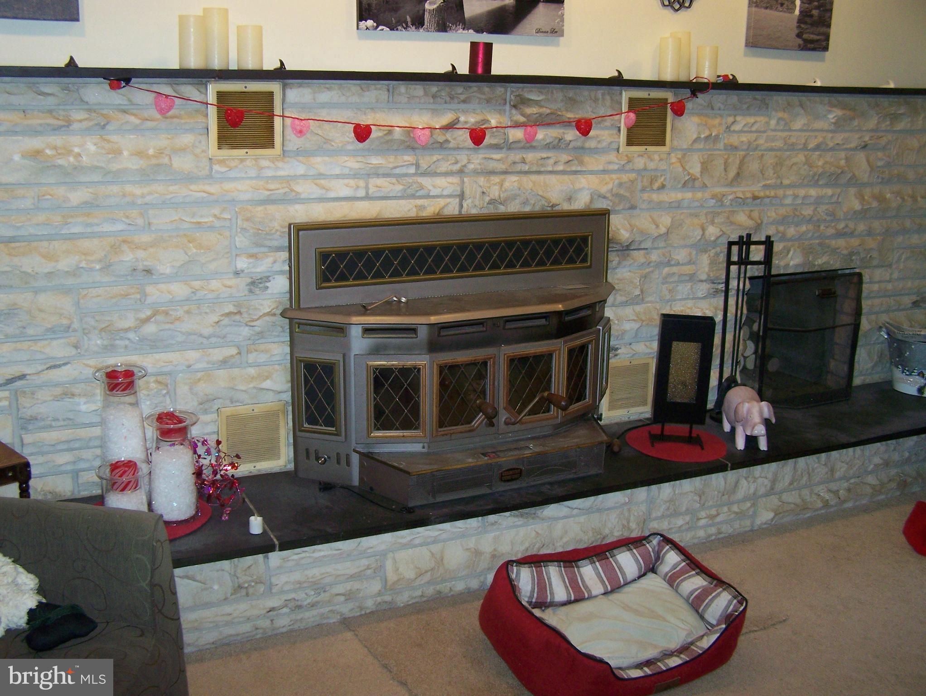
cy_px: 348
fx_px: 1017
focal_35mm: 38
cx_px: 463
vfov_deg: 37.8
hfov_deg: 48.9
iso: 160
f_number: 2.8
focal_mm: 6.3
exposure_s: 1/60
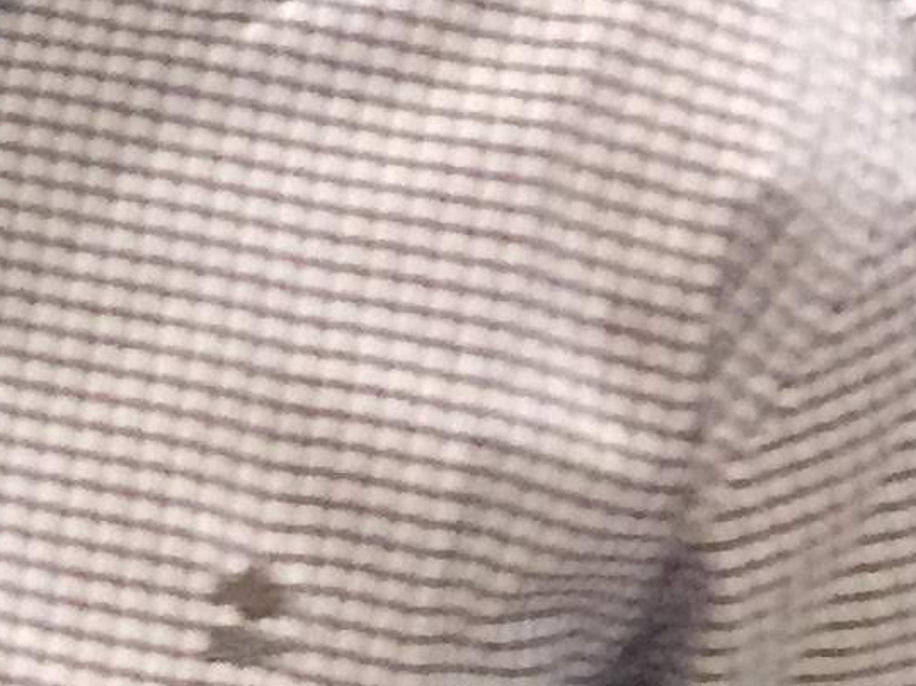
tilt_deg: -17.7
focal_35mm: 176
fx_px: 4655
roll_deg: -2.0
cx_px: -1219
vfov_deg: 8.4
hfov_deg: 10.0
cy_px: -24
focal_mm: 4.15
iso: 250
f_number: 2.2
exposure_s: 1/20
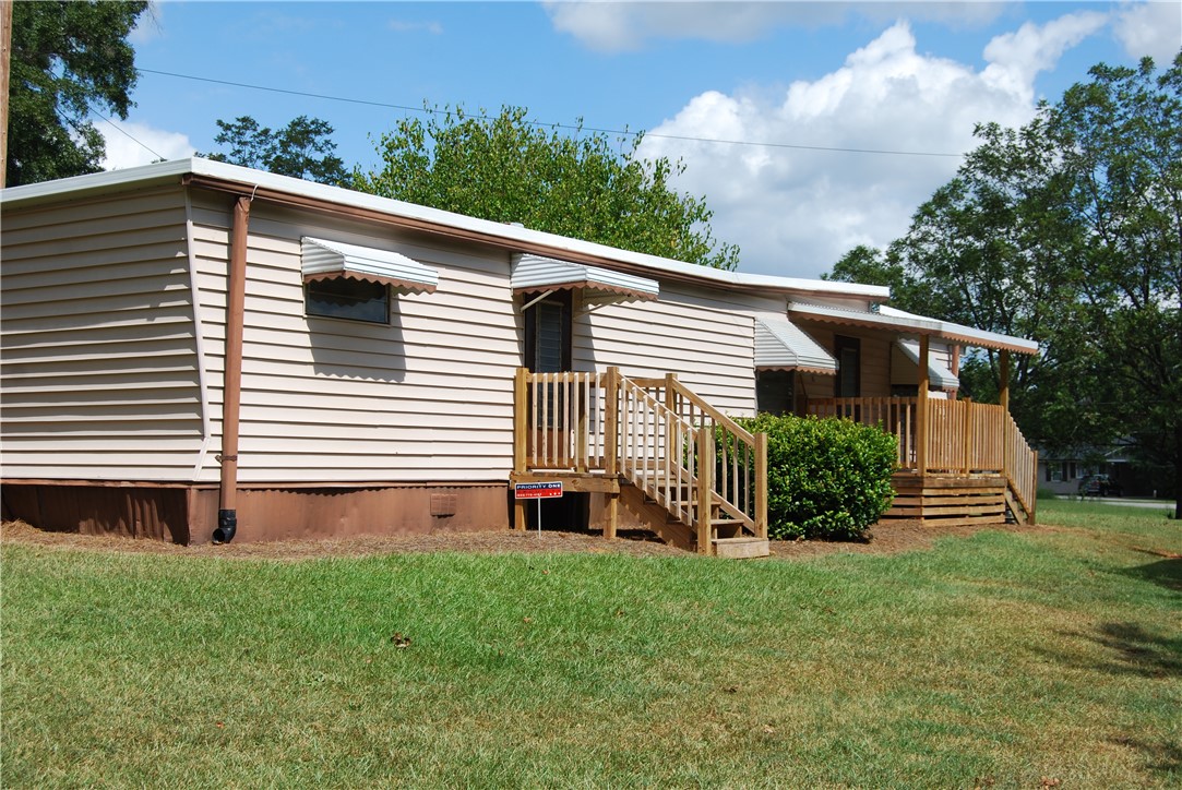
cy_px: 395
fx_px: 1528
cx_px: 591
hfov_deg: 42.3
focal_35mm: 46
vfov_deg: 29.0
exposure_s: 1/250
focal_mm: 31
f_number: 8
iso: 100
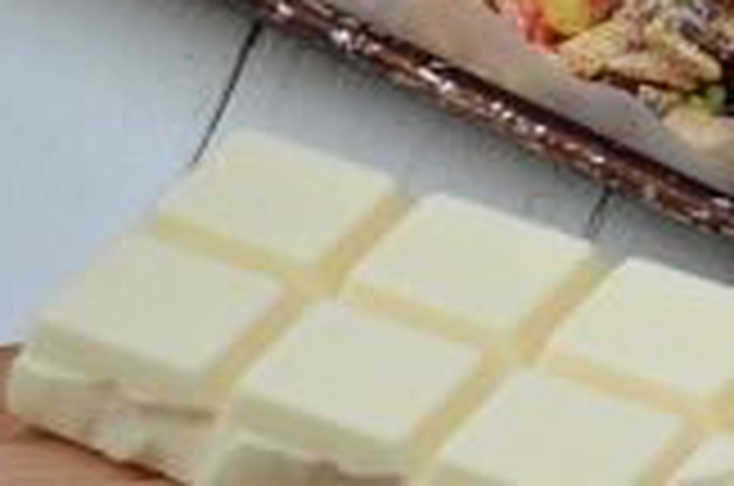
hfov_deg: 5.7
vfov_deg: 3.9
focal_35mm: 353
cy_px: 403
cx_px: 1337
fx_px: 7183
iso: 400
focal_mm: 62
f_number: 5.6
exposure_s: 1/400
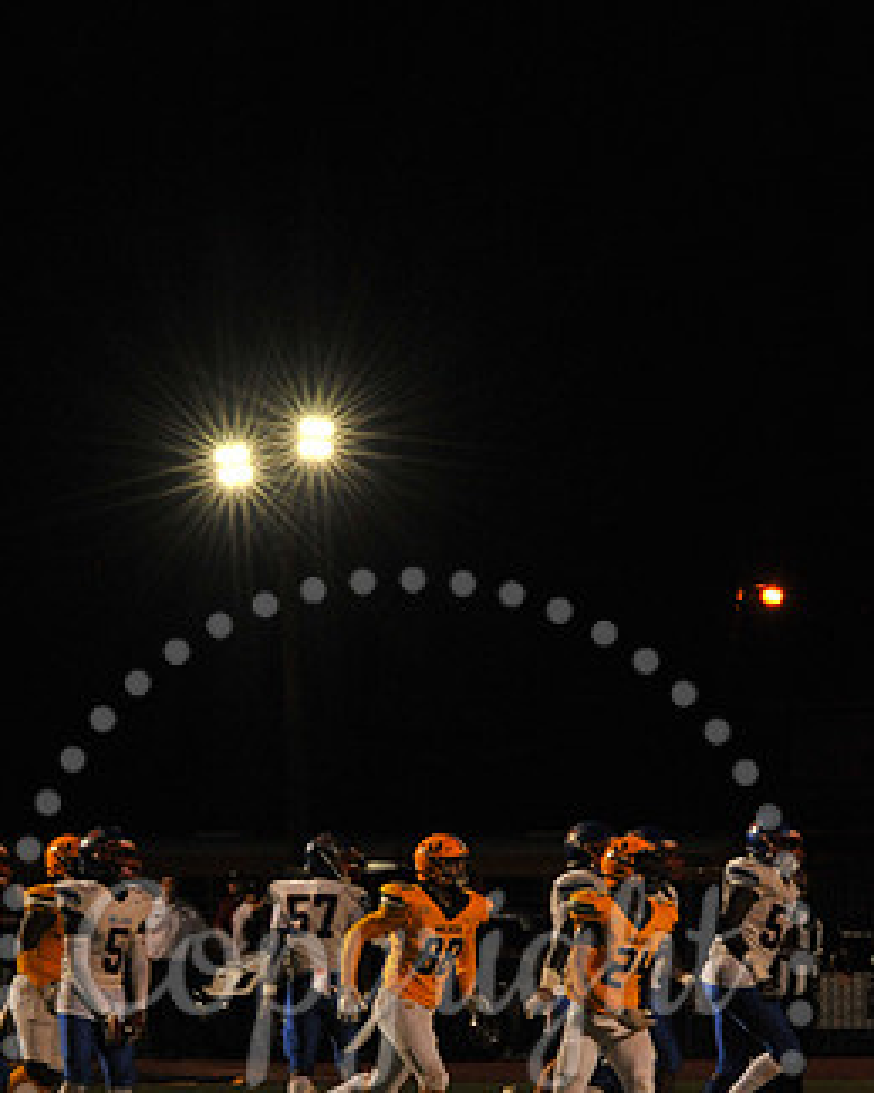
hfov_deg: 4.6
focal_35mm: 336
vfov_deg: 5.7
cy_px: 972
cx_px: 405
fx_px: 10869
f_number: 11
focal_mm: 200
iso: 3200
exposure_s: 1/160
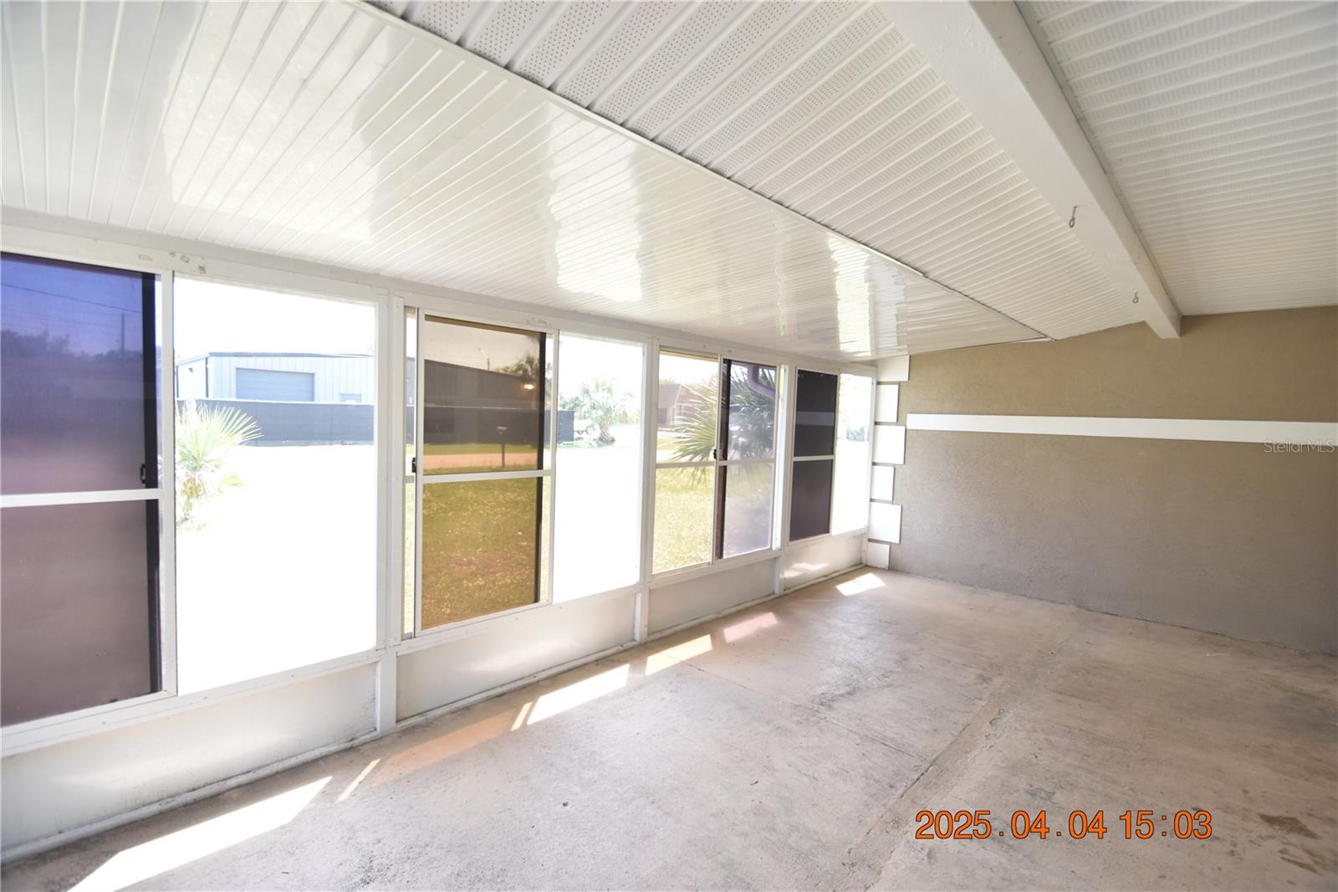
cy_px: 446
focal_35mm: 15
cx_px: 669
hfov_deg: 100.4
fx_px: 557
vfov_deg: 77.3
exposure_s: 1/100
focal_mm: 10
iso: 400
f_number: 5
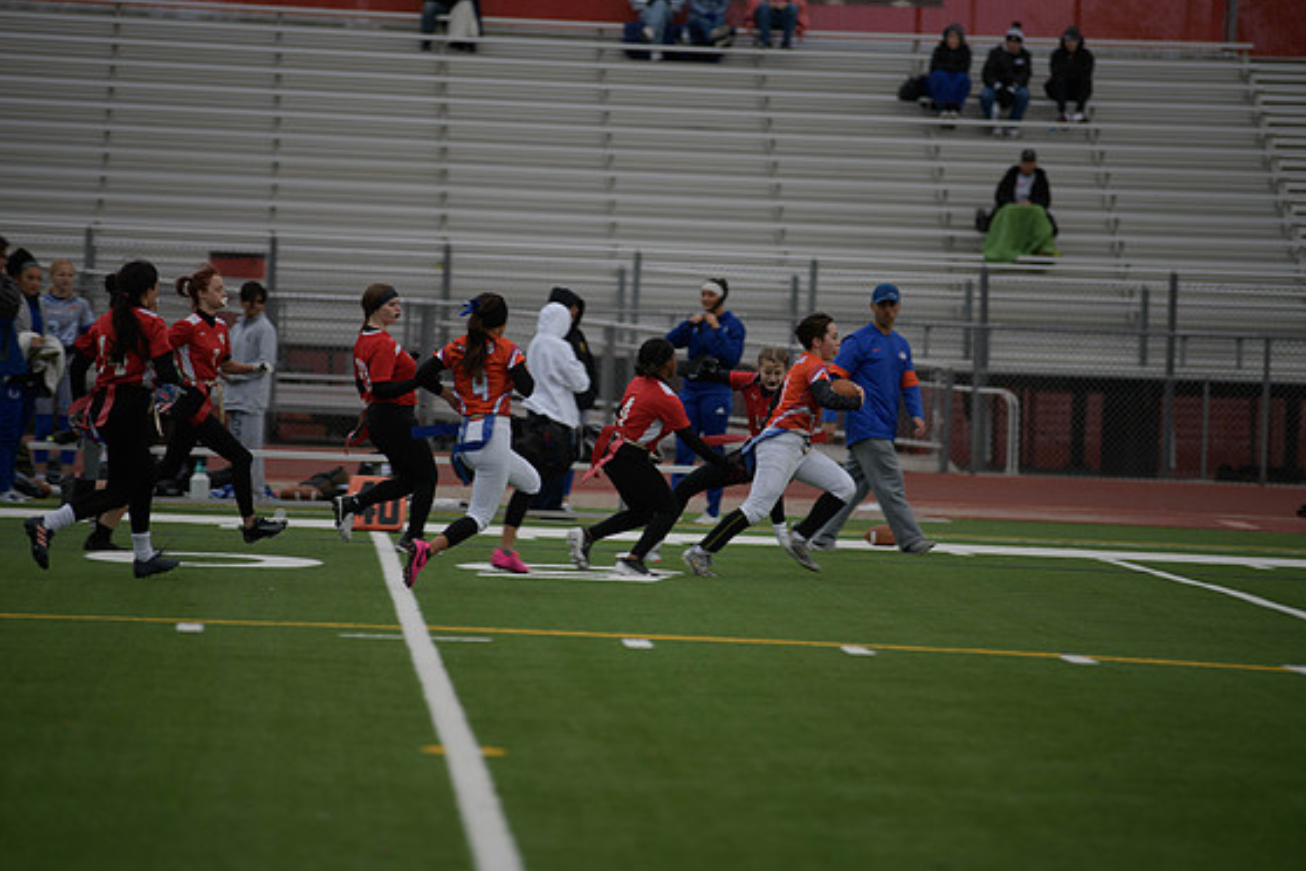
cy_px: 437
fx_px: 7545
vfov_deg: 6.6
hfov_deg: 9.9
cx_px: 639
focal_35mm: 208
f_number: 2.8
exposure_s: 1/200
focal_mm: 200
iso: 110
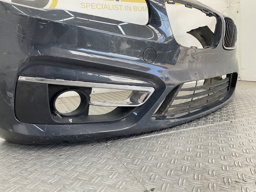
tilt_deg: -10.7
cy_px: 96
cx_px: 128
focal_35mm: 29
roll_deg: +2.1
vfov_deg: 48.2
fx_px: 214
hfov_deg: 61.7
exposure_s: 1/100
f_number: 1.8
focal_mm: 3
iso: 20
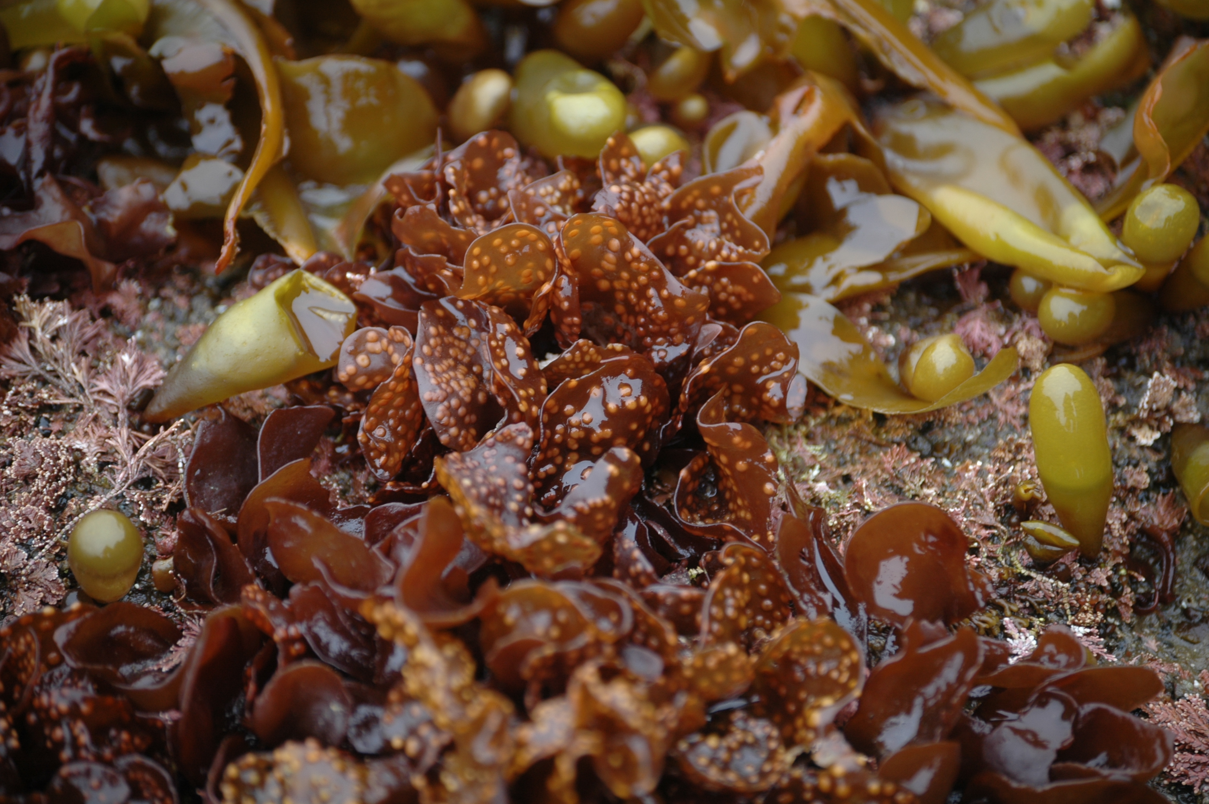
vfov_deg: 10.1
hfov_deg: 15.2
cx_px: 604
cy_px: 402
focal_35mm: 135
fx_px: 4530
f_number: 4.8
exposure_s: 1/200
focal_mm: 90
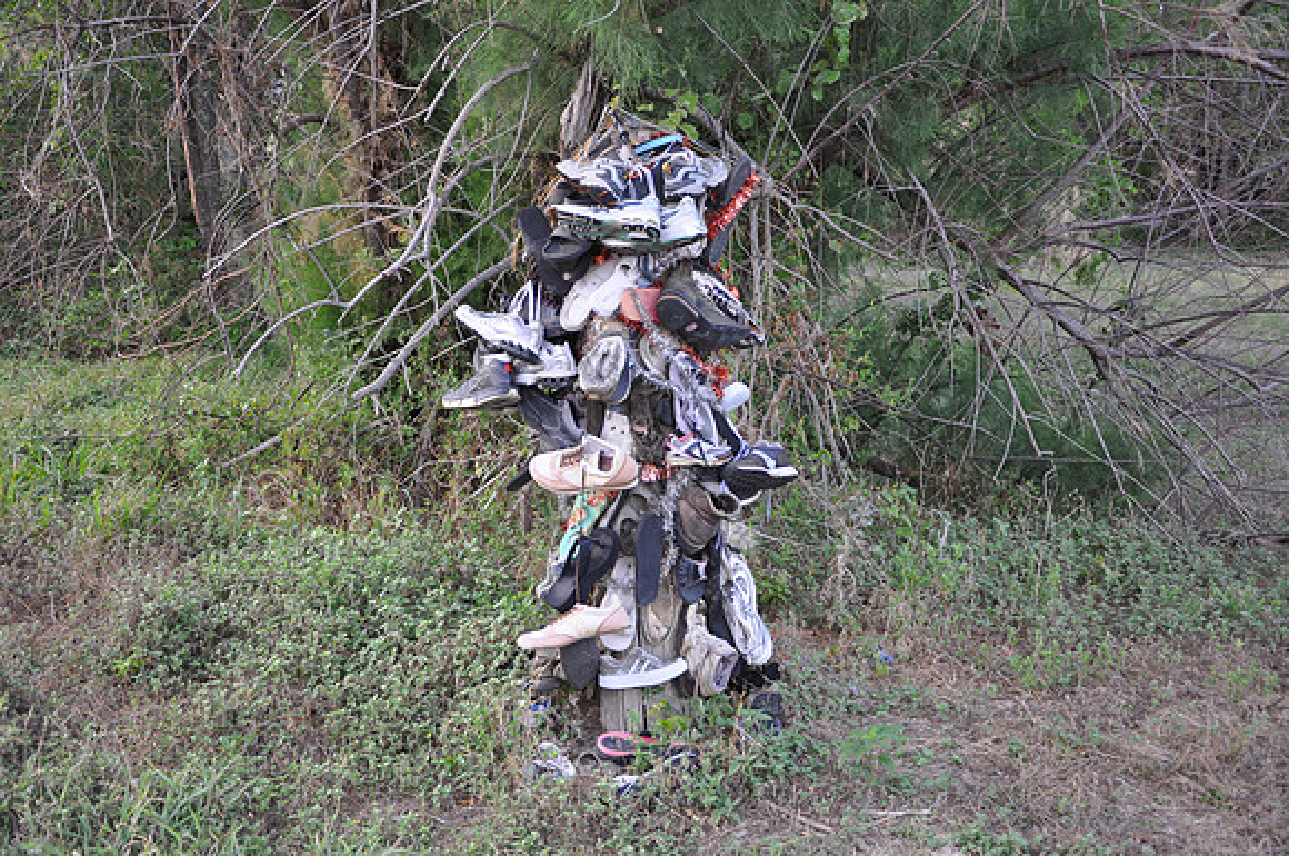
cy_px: 428
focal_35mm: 45
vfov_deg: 29.8
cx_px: 644
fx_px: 1609
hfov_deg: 43.7
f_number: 4.2
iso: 560
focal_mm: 30
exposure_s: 1/60
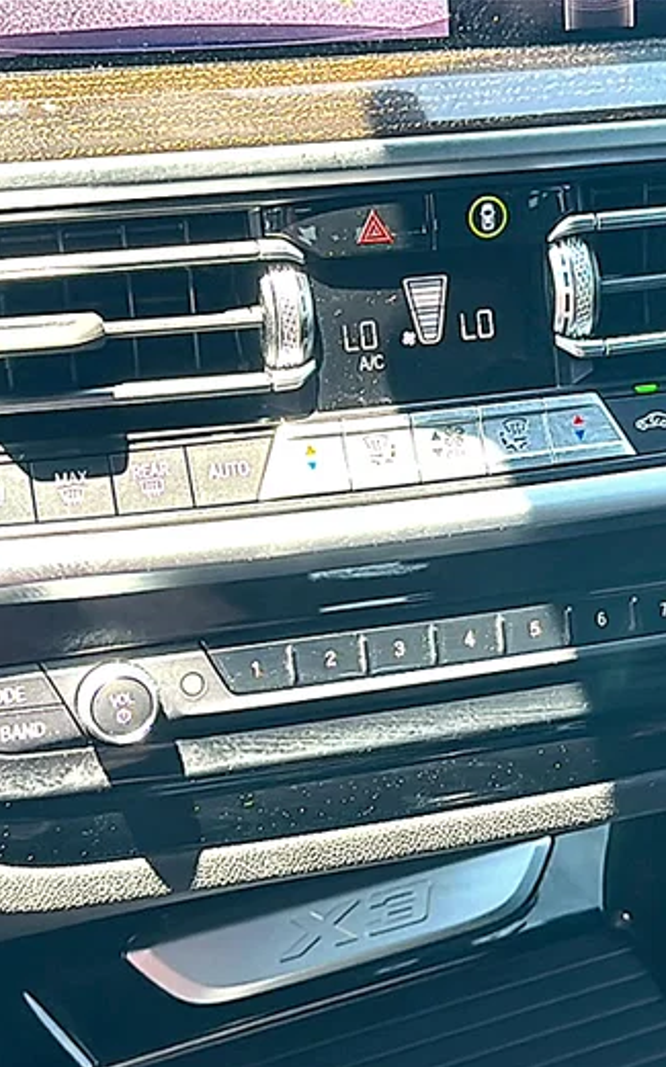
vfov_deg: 35.7
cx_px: 451
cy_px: 536
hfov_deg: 22.6
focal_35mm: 57
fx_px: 1658
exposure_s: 1/239
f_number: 1.78
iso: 125
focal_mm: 6.86
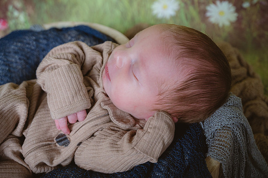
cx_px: 134
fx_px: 343
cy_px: 89
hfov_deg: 42.7
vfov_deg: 29.2
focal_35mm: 46
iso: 2000
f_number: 5
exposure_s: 1/100
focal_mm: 46
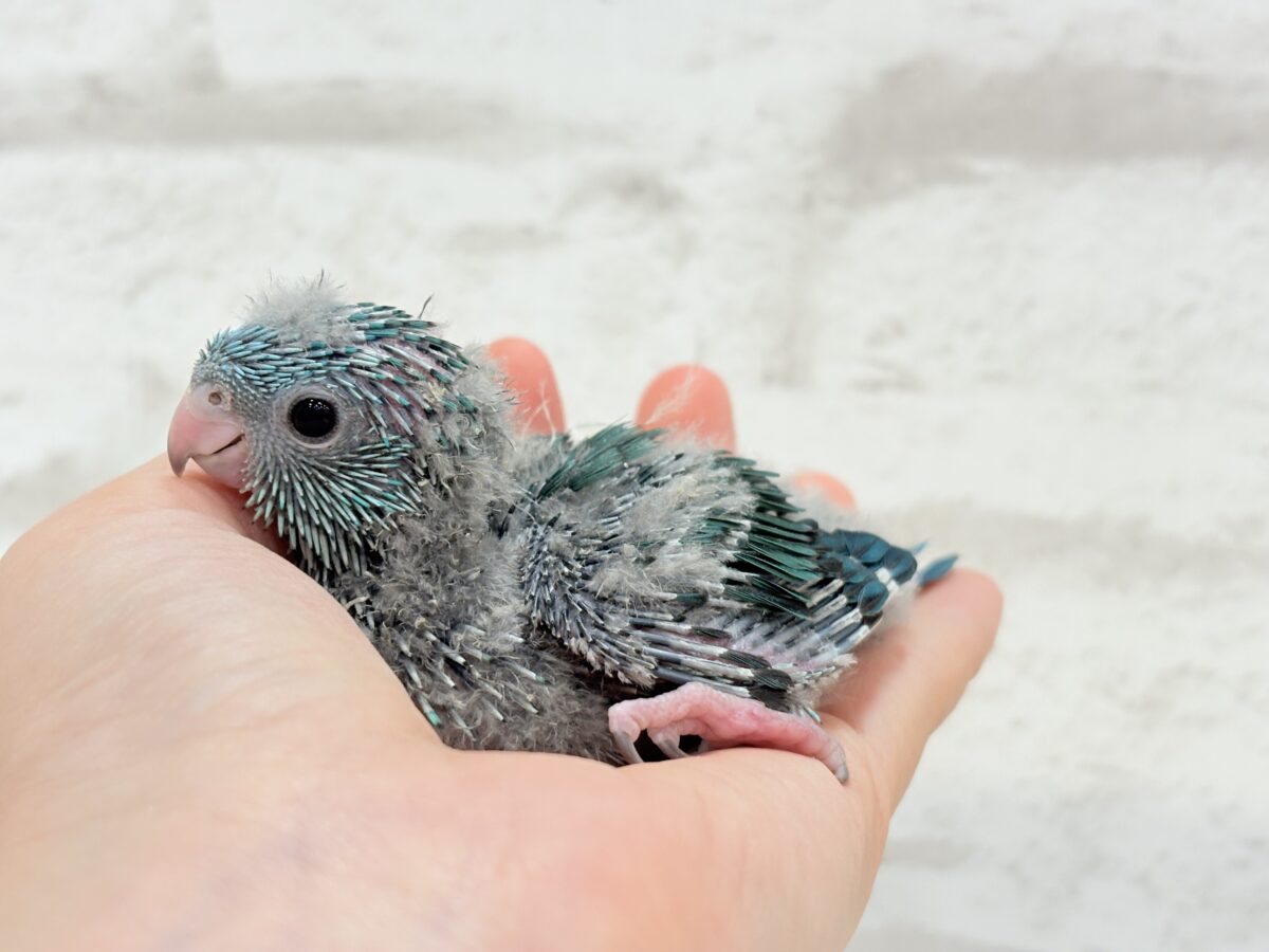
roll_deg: -0.2
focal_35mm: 52
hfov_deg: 36.8
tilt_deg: -4.9
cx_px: 634
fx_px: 1906
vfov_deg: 28.0
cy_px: 476
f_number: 1.6
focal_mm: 5.96
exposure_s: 1/50
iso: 40
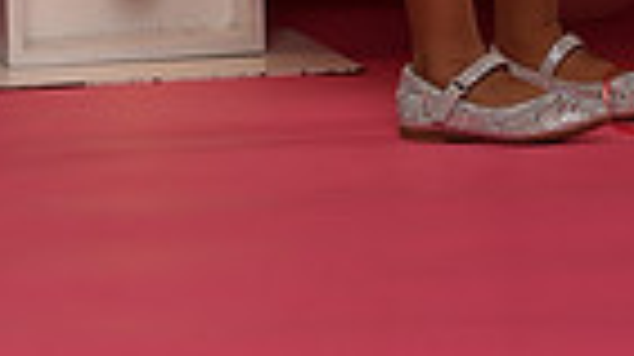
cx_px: 319
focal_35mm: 324
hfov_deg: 6.7
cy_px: -739
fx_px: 5442
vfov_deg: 3.6
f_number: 5.6
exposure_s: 1/160
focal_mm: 75
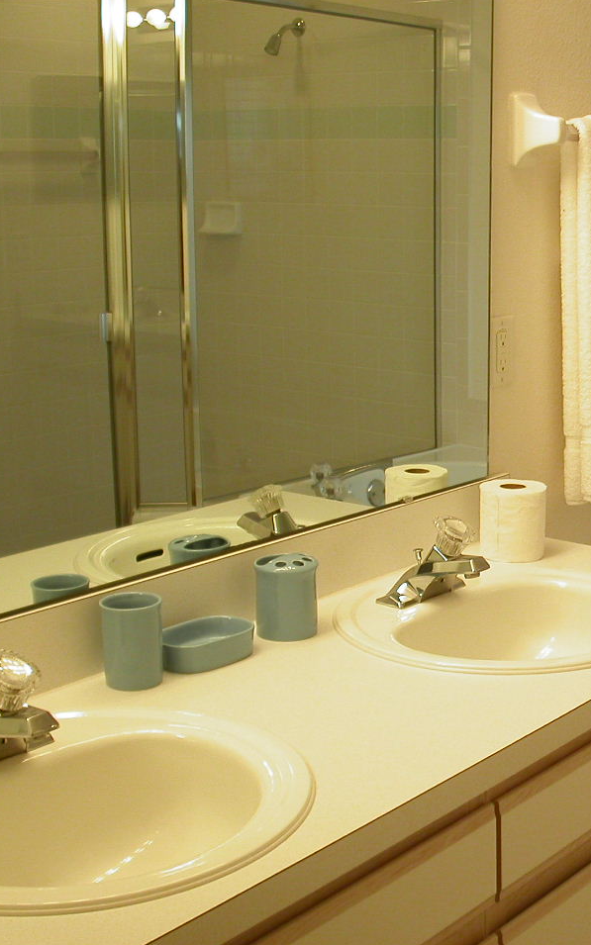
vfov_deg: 37.5
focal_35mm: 54
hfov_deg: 23.1
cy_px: 471
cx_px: 574
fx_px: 1391
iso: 128
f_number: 2.8
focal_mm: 7.8
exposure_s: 1/30
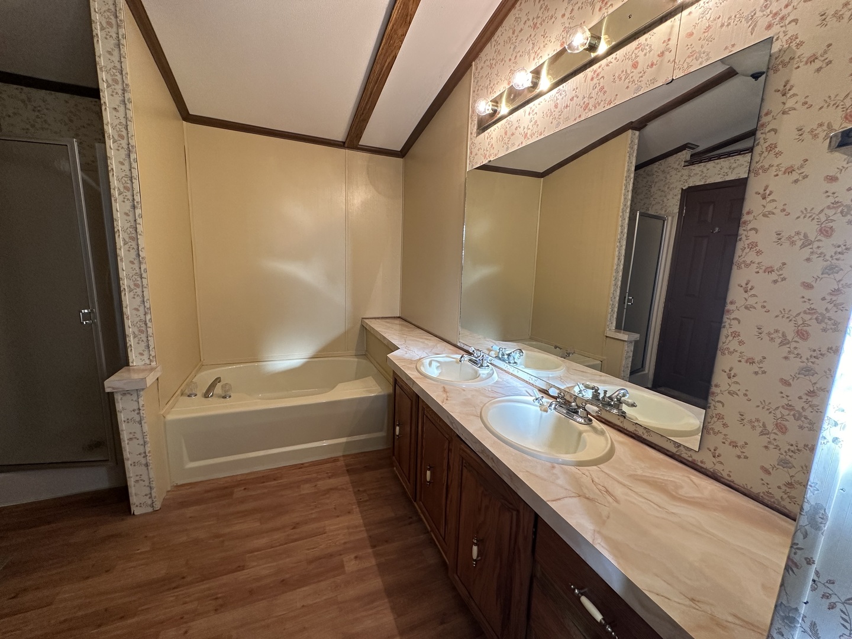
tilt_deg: -10.1
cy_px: 320
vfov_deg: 85.7
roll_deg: -2.3
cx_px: 426
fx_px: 345
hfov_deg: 102.1
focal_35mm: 14
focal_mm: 2.22
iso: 160
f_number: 2.2
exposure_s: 1/60
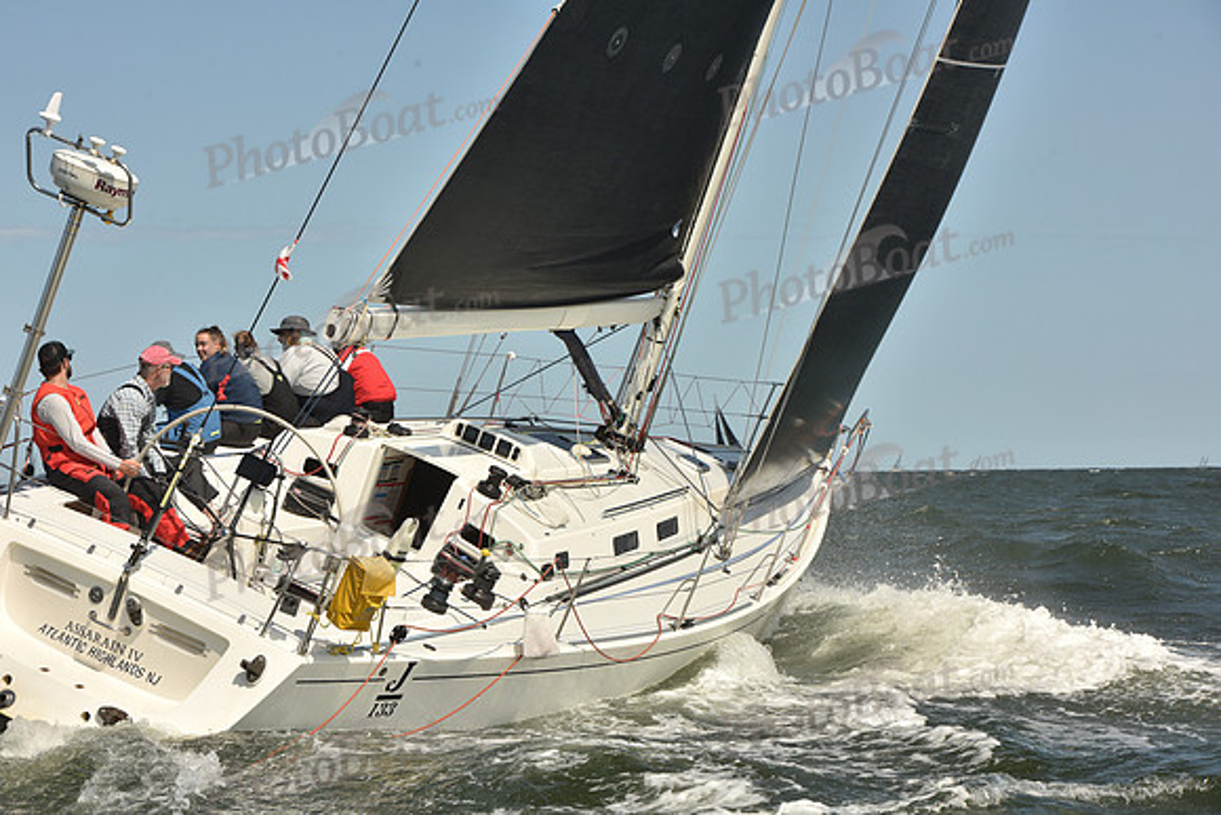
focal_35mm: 100
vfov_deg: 13.7
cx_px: 610
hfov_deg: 20.4
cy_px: 408
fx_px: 3392
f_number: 10
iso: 250
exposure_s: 1/800
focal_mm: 100
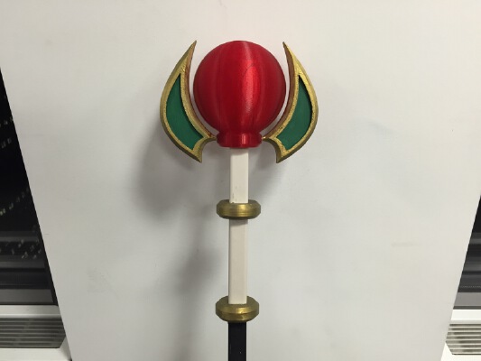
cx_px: 240
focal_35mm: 29
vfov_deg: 48.2
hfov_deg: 61.6
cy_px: 180
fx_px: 403
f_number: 2.2
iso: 80
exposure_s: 1/30
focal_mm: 4.15
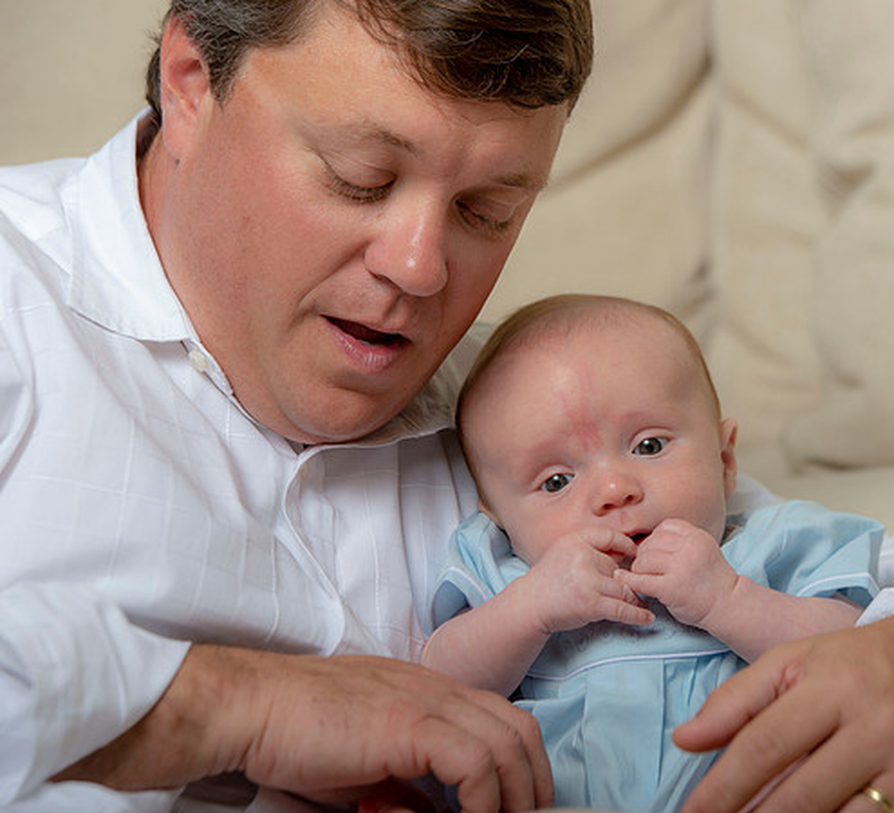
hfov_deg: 11.2
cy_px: 406
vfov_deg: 10.2
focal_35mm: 164
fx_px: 4573
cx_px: 500
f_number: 5.6
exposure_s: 1/200
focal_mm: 135
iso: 250
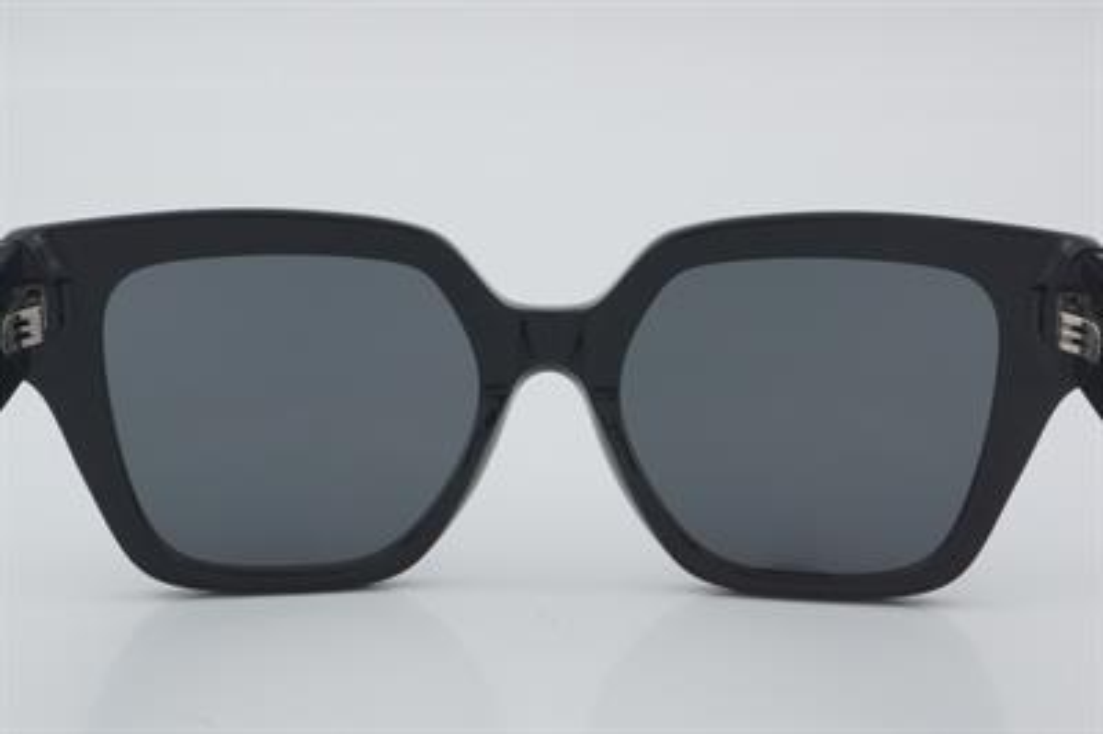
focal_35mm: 82
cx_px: 552
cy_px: 367
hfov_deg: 24.6
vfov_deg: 16.5
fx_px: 2526
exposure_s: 1/4
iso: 100
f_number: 32
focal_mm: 55
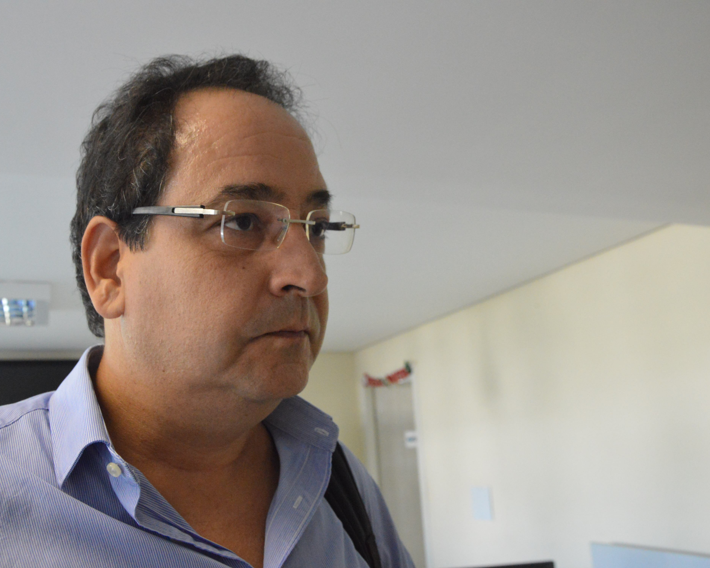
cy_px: 284
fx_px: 747
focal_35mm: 36
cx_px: 289
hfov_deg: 50.5
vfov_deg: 41.6
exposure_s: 1/125
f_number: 5.6
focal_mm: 21
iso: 3200
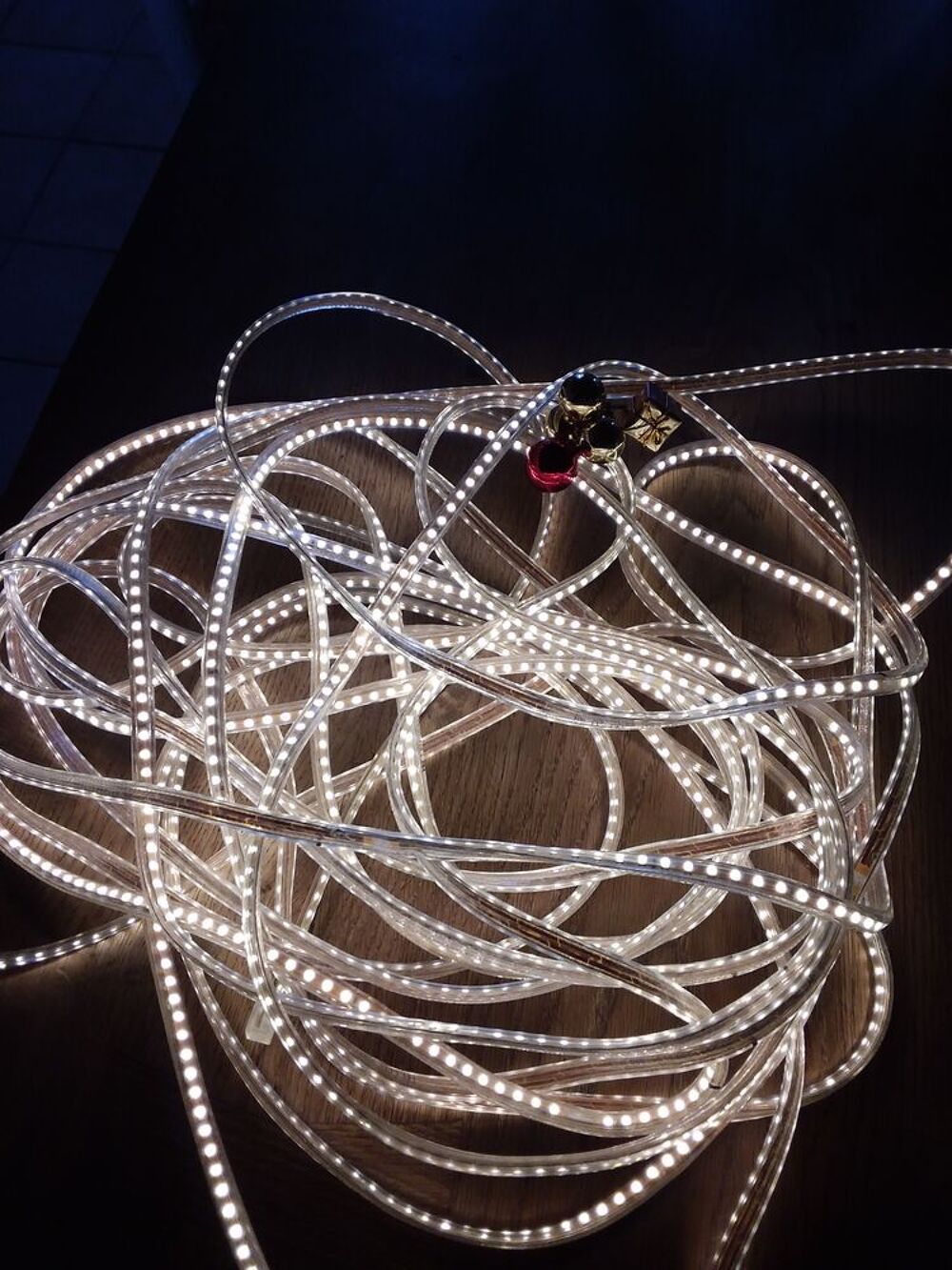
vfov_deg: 63.4
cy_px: 635
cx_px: 476
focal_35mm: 28
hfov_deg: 49.8
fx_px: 1027
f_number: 1.9
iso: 80
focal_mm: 2.91
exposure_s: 1/100
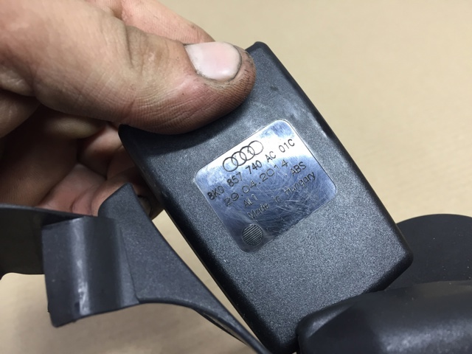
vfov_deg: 48.2
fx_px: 395
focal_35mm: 29
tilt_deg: -44.4
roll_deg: +13.1
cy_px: 177
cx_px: 236
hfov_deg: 61.7
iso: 80
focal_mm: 4.15
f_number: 2.2
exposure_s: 1/33
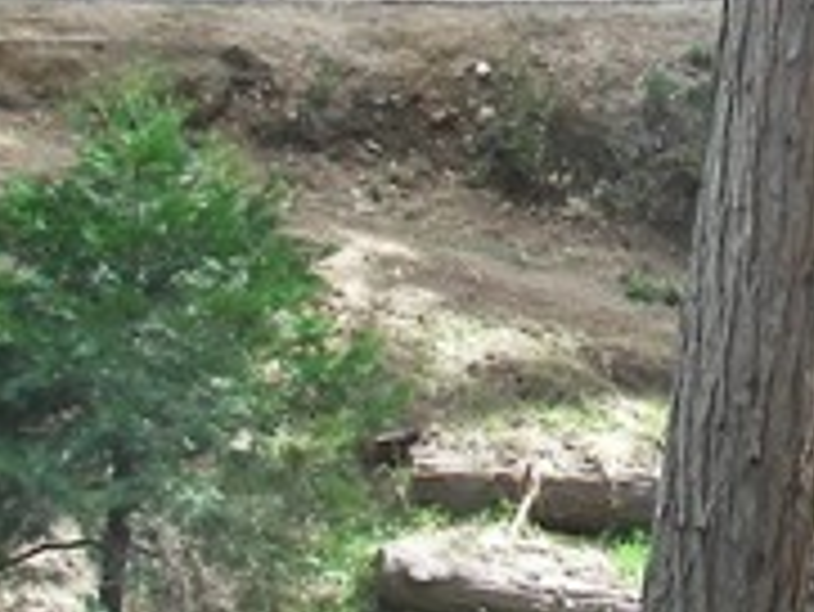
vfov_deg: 11.7
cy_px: 328
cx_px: 774
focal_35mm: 127
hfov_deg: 15.3
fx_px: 2988
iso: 50
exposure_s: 1/160
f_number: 2.8
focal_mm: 6
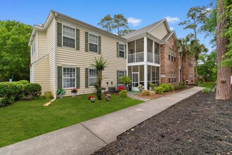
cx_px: 116
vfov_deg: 77.3
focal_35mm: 15
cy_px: 78
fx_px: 97
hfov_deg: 100.4
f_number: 5.6
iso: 100
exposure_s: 1/125
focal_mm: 10
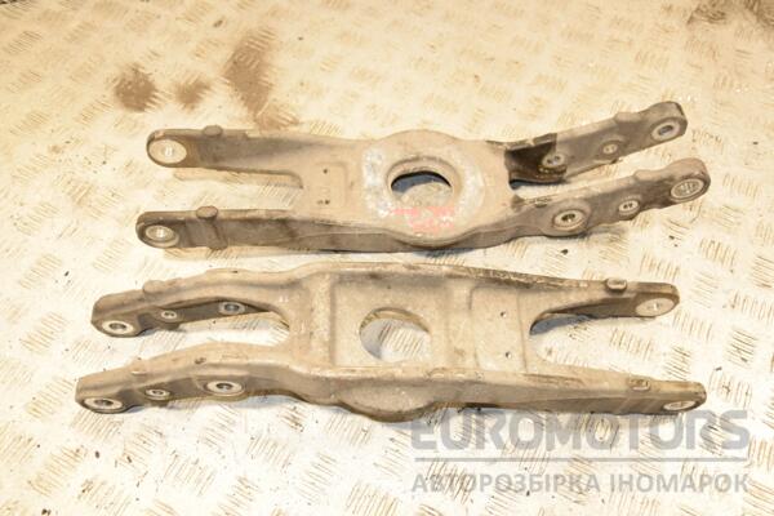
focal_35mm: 36
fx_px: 774
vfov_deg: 36.9
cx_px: 387
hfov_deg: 53.1
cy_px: 258
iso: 800
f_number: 5
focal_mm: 24
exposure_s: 1/200
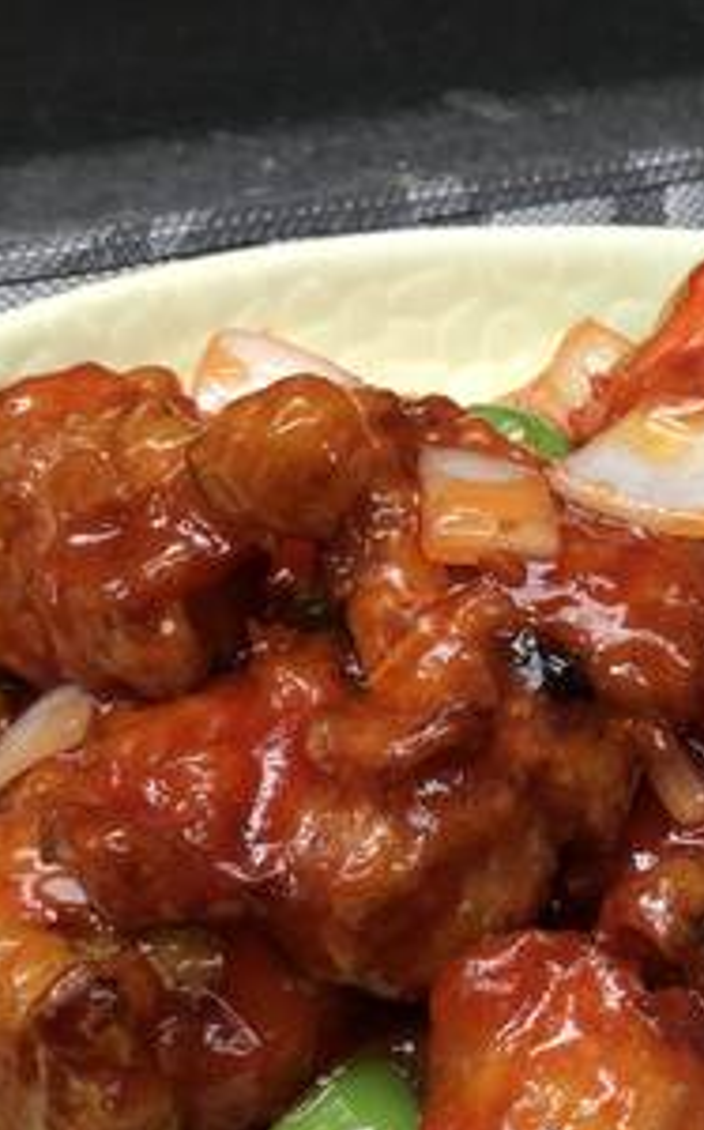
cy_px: 765
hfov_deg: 22.1
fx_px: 1784
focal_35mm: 58
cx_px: 527
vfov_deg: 34.8
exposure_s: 1/30
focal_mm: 4
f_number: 1.8
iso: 25
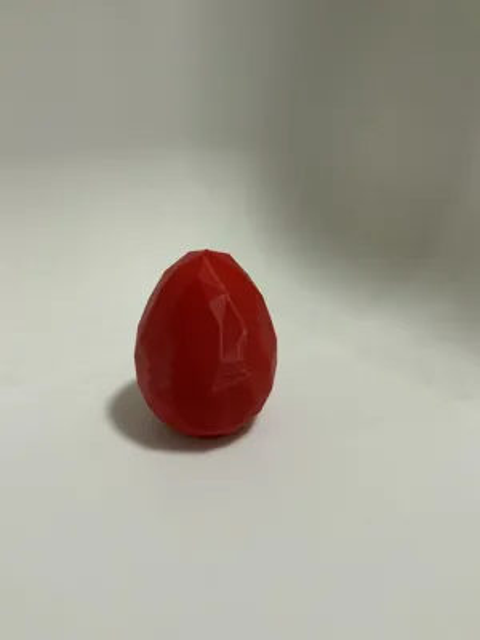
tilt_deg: -25.3
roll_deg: -0.9
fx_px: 536
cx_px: 240
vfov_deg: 61.7
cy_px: 320
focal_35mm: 29
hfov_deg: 48.2
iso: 250
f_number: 1.8
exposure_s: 1/50
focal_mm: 3
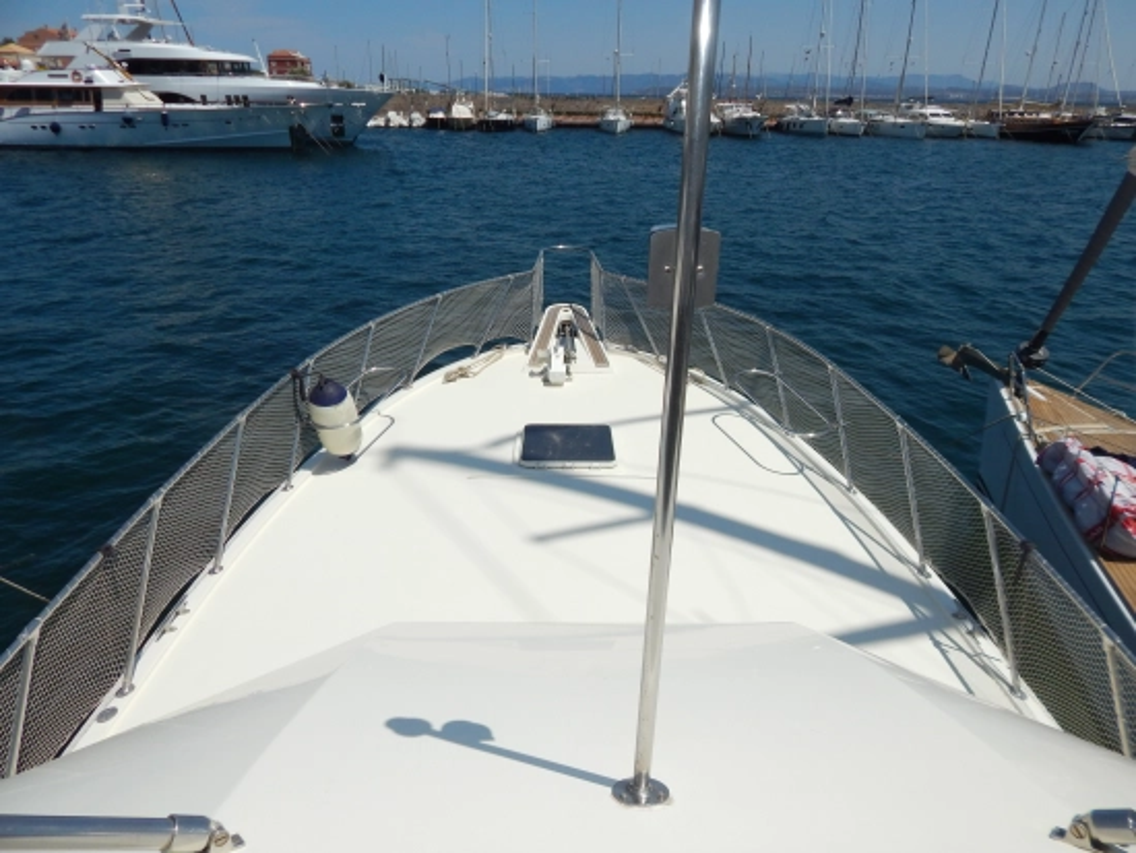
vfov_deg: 58.9
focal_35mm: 23
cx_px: 568
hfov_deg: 73.9
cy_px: 426
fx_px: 755
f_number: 6
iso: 125
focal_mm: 4
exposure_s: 1/1500
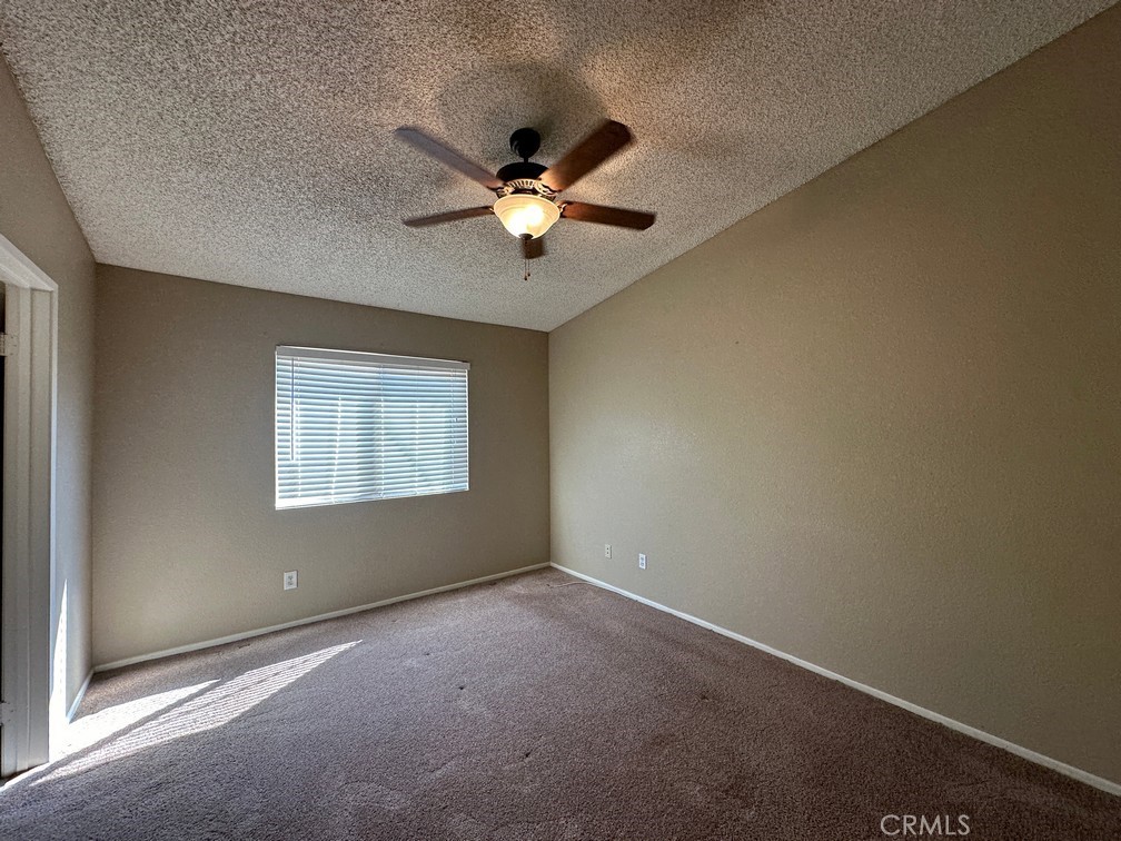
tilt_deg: +2.6
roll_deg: +0.0
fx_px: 453
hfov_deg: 102.1
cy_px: 420
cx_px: 560
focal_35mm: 14
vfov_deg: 85.7
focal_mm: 2.22
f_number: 2.2
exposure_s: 1/120
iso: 125
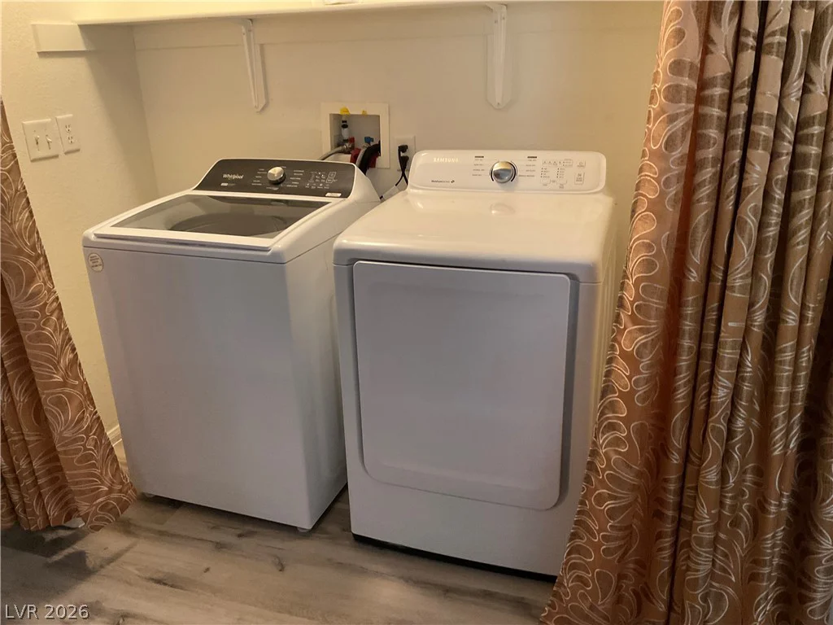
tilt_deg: -23.0
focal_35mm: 29
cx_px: 416
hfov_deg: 61.7
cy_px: 312
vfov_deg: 48.2
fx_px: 698
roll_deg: +2.5
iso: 250
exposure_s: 1/40
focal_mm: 3
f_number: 1.8
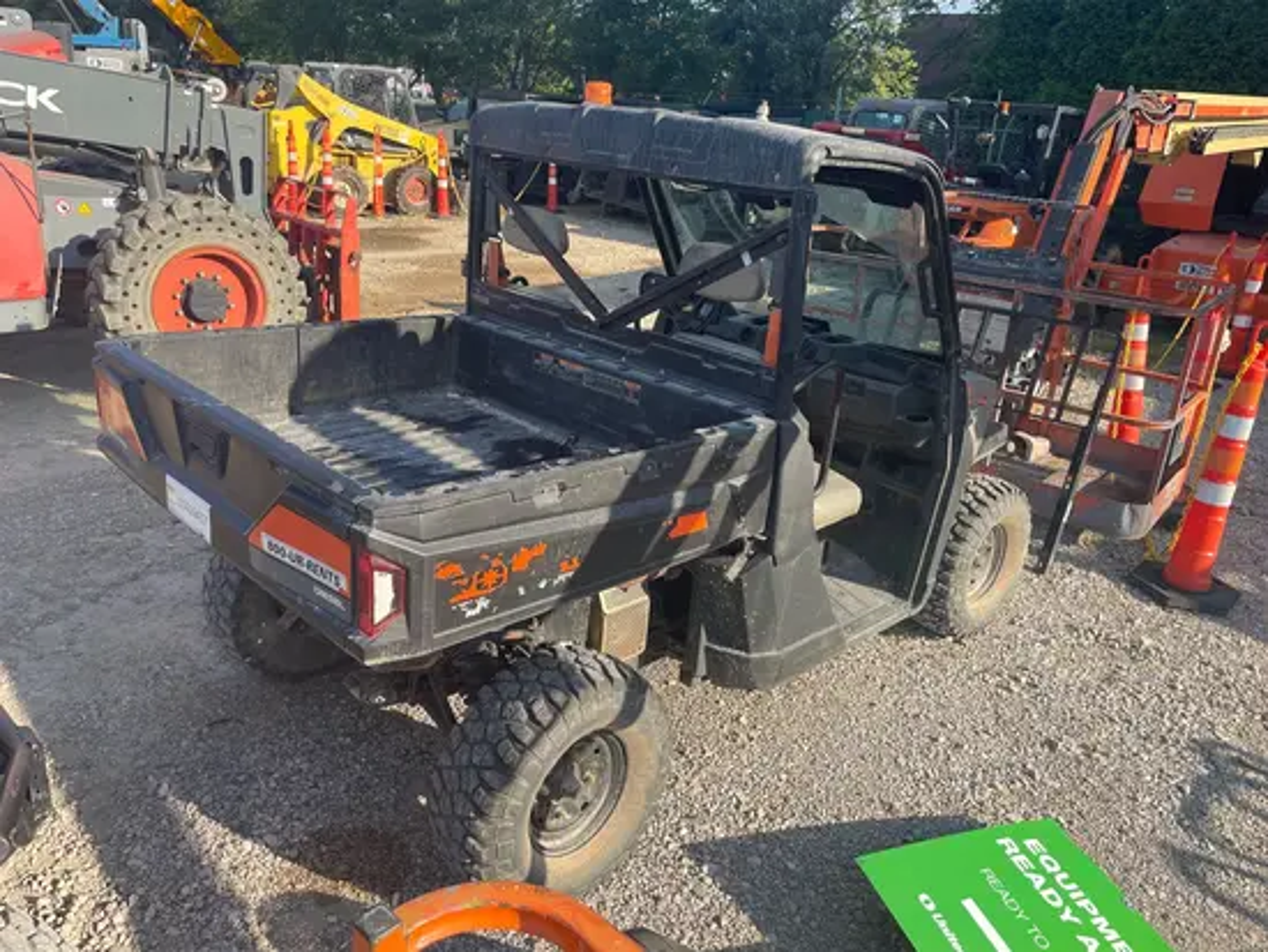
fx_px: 953
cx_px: 634
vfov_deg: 53.1
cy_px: 476
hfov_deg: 67.3
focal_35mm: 26
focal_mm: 4.2
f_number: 1.6
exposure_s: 1/1247
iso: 32
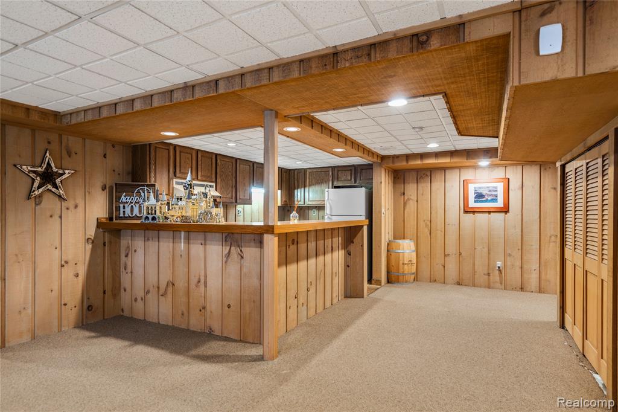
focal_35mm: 19
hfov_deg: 86.9
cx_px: 309
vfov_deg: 64.5
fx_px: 326
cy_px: 206
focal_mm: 19
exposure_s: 1/2
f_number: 4
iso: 100
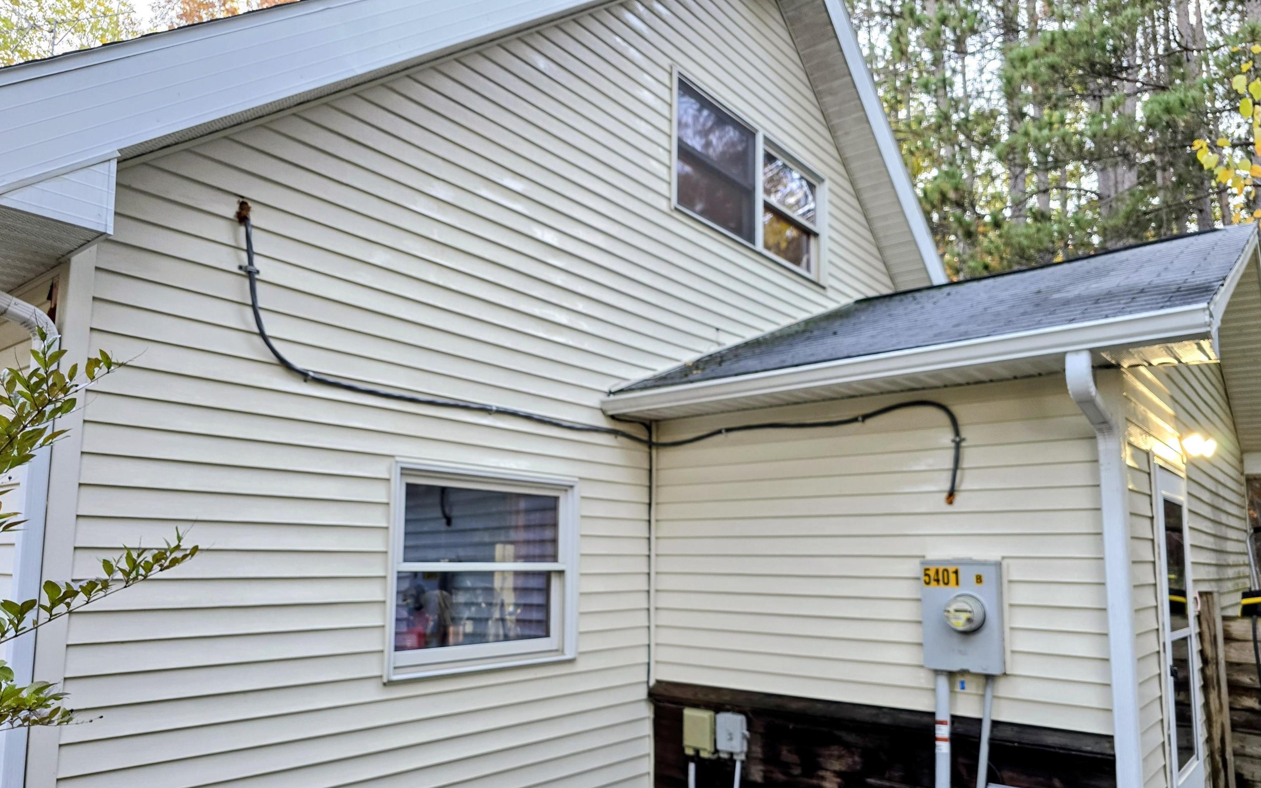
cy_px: 483
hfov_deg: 72.5
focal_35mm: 25
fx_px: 859
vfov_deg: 48.9
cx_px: 620
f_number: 1.7
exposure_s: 1/120
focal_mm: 6.3
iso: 125
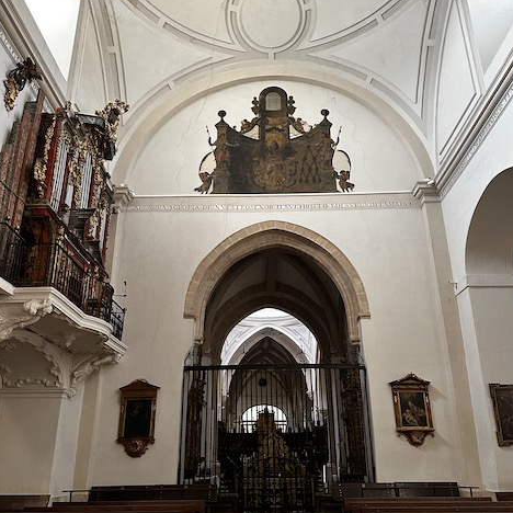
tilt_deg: +24.7
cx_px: 260
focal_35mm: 29
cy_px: 265
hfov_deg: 55.6
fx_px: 486
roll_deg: -0.5
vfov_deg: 55.6
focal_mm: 6.86
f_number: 1.78
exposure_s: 1/60
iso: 320
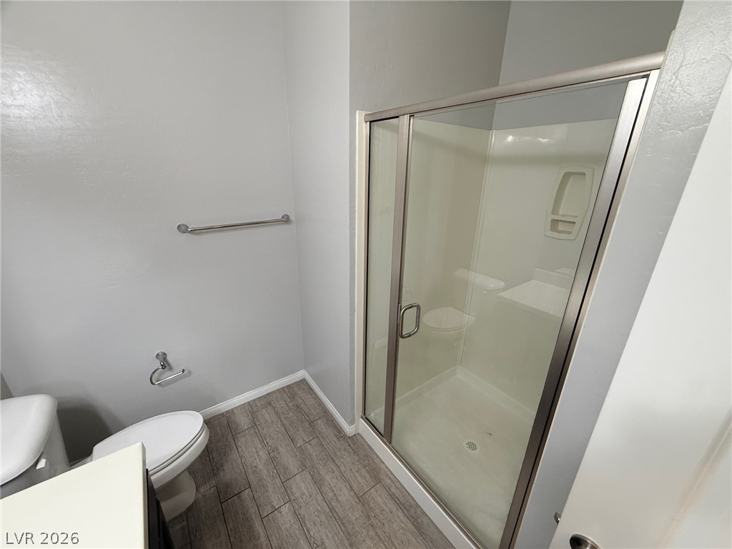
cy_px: 274
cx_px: 366
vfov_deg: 85.7
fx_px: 296
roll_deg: -0.9
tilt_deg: -20.5
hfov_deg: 102.1
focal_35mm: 14
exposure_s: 1/60
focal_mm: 2.22
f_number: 2.2
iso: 250
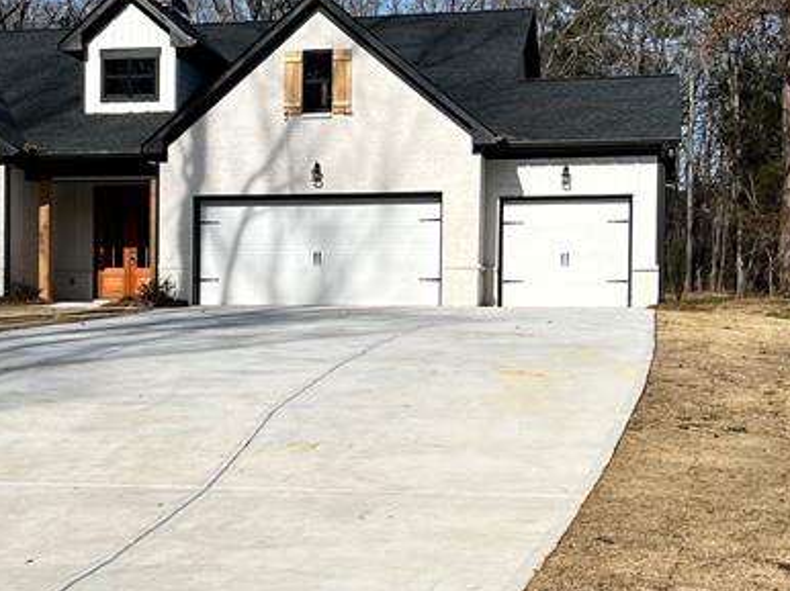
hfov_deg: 27.9
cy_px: 370
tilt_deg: -1.2
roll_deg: -0.1
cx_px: 221
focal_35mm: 69
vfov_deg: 21.2
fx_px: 1574
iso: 50
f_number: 1.5
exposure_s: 1/5882
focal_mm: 5.7
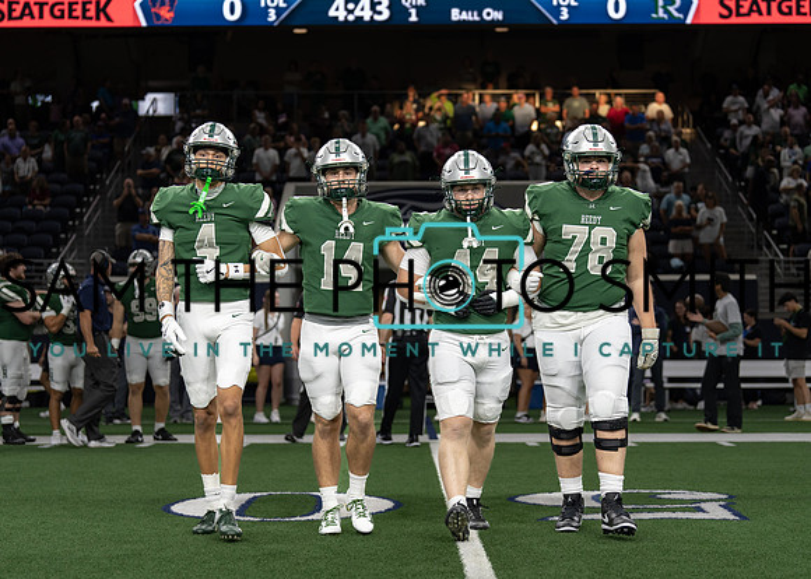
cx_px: 406
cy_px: 290
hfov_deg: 26.9
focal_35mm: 74
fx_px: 1693
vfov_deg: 19.4
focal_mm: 70
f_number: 2.8
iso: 1000
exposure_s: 1/320
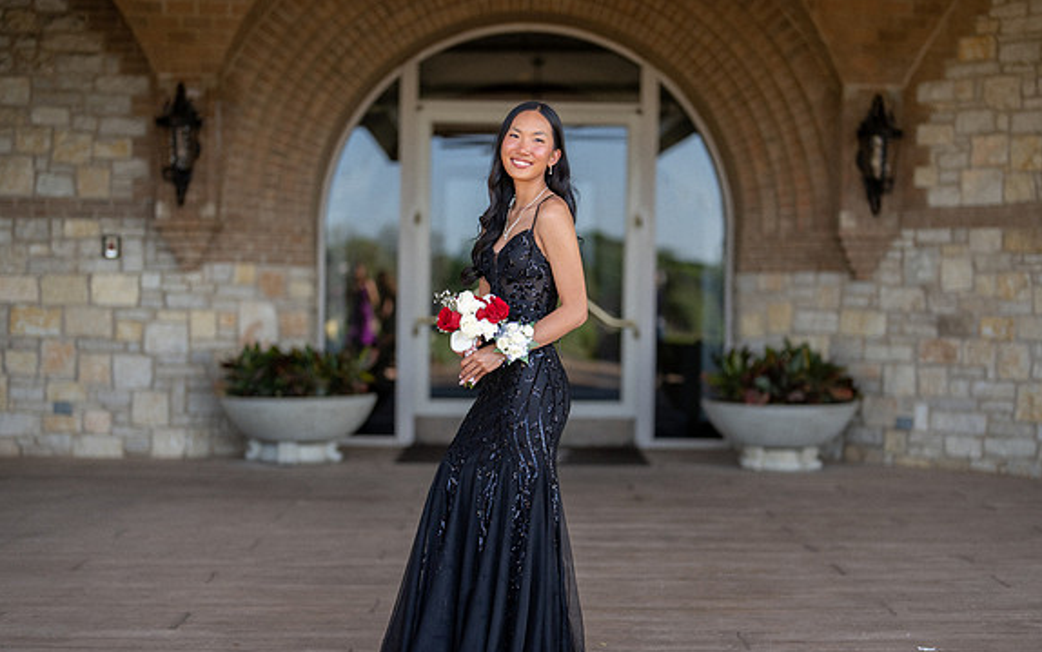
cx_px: 546
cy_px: 362
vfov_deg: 22.4
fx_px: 1647
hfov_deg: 35.1
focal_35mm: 58
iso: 160
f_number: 1.2
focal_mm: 50
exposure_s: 1/2000
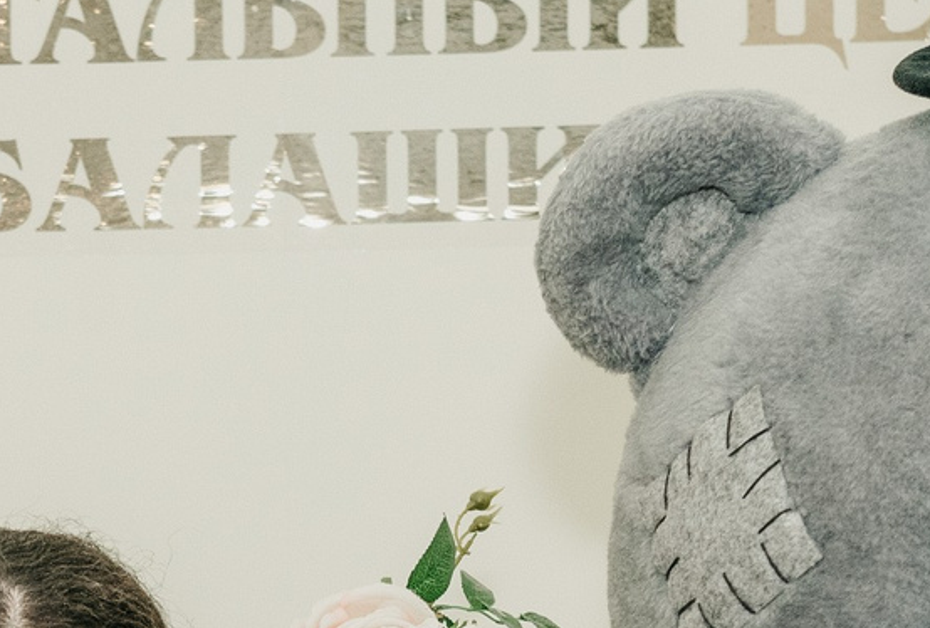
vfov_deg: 7.0
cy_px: 1177
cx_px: -15
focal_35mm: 191
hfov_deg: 10.6
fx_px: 4953
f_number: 4.5
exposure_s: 1/160
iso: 320
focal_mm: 36
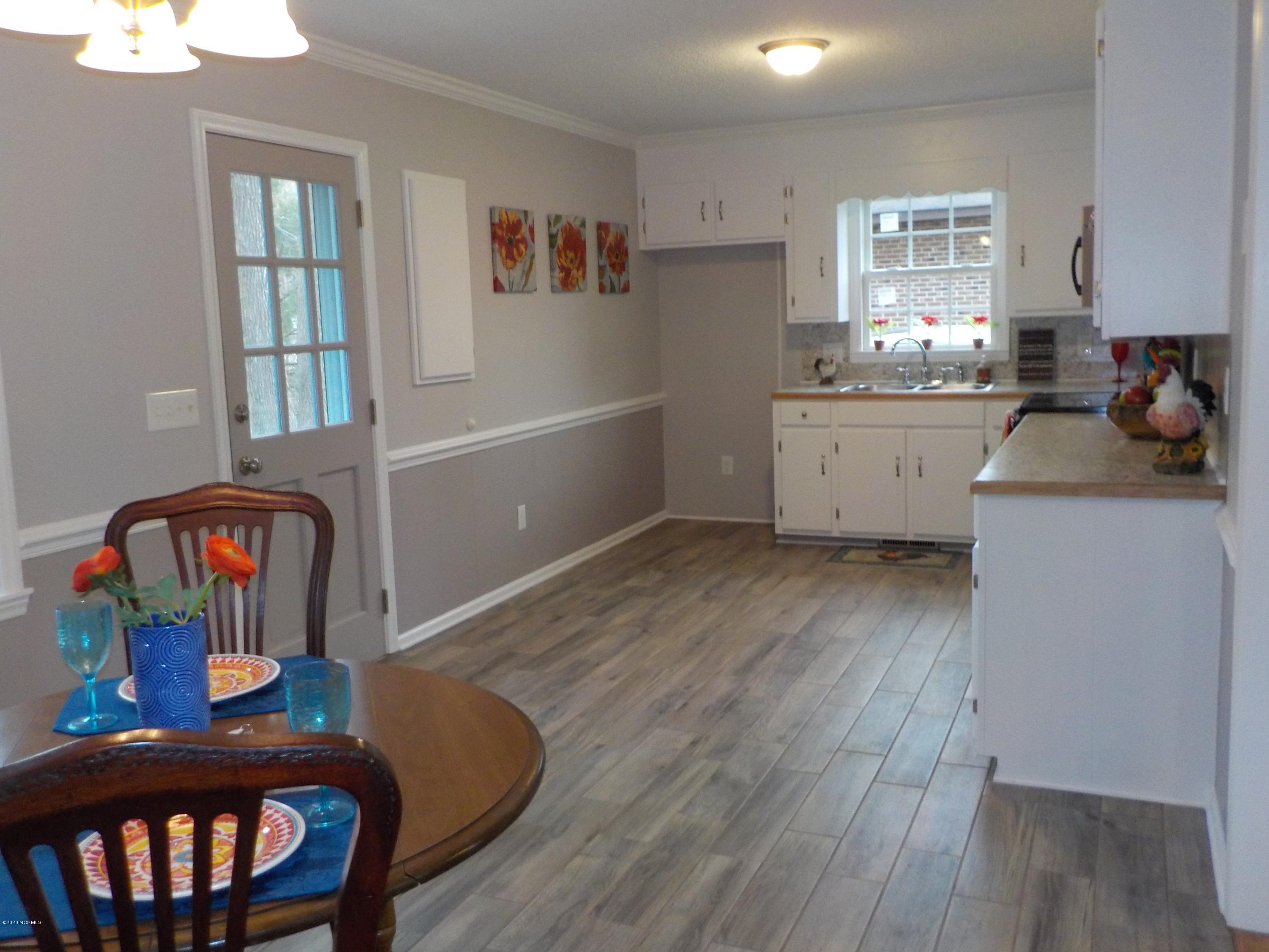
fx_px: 1100
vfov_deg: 46.8
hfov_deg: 60.0
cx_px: 634
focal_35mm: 30
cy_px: 476
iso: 360
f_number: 3.3
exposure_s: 1/30
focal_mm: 4.1
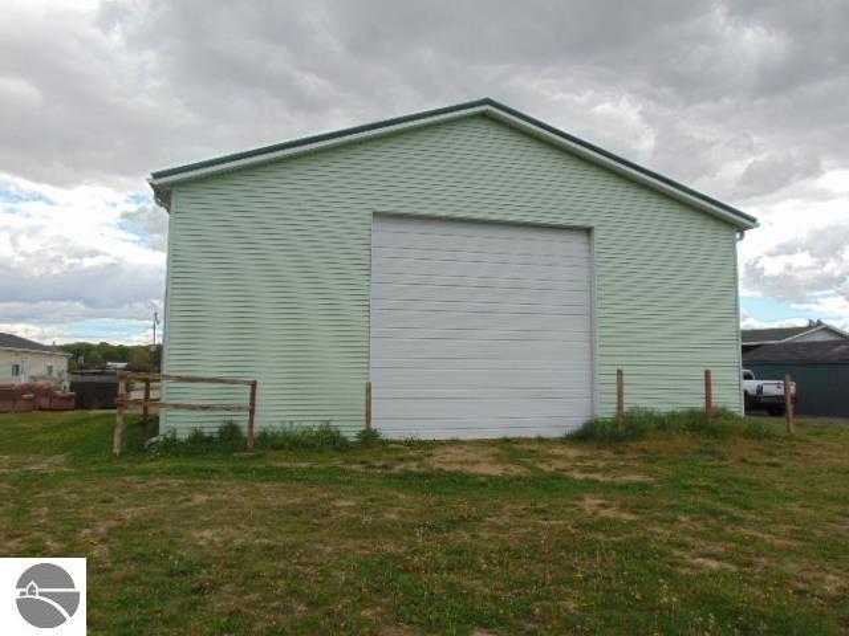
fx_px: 613
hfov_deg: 69.4
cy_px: 318
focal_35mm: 25
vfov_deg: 54.9
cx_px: 424
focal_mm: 4.5
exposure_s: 1/200
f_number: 7.7
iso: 80
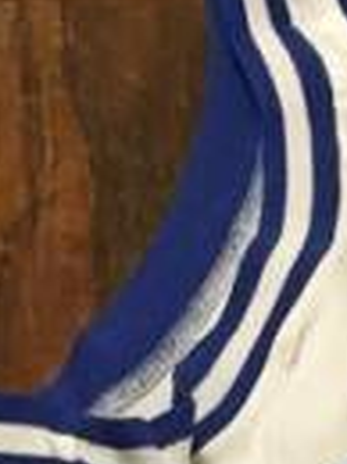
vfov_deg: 10.1
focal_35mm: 179
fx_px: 2400
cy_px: 978
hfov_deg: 8.3
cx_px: 147
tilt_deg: -55.6
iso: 250
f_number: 2.2
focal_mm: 4.15
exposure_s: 1/20
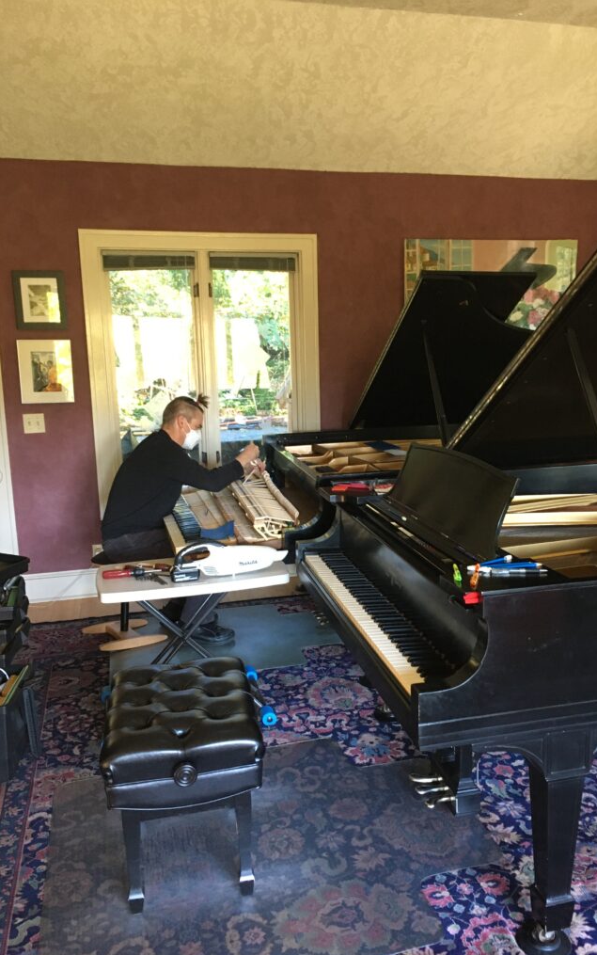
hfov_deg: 40.5
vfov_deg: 61.2
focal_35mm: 31
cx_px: 345
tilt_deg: -11.3
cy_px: 481
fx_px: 806
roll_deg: +1.3
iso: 200
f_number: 2.2
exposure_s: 1/24
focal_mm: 4.15
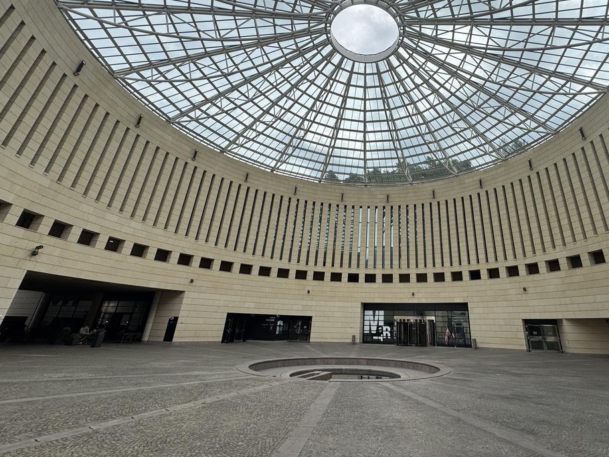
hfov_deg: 86.2
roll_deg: -1.0
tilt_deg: +25.1
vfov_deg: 70.8
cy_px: 180
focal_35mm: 18
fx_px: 317
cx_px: 377
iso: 50
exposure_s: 1/1178
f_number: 2.2
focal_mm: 2.22
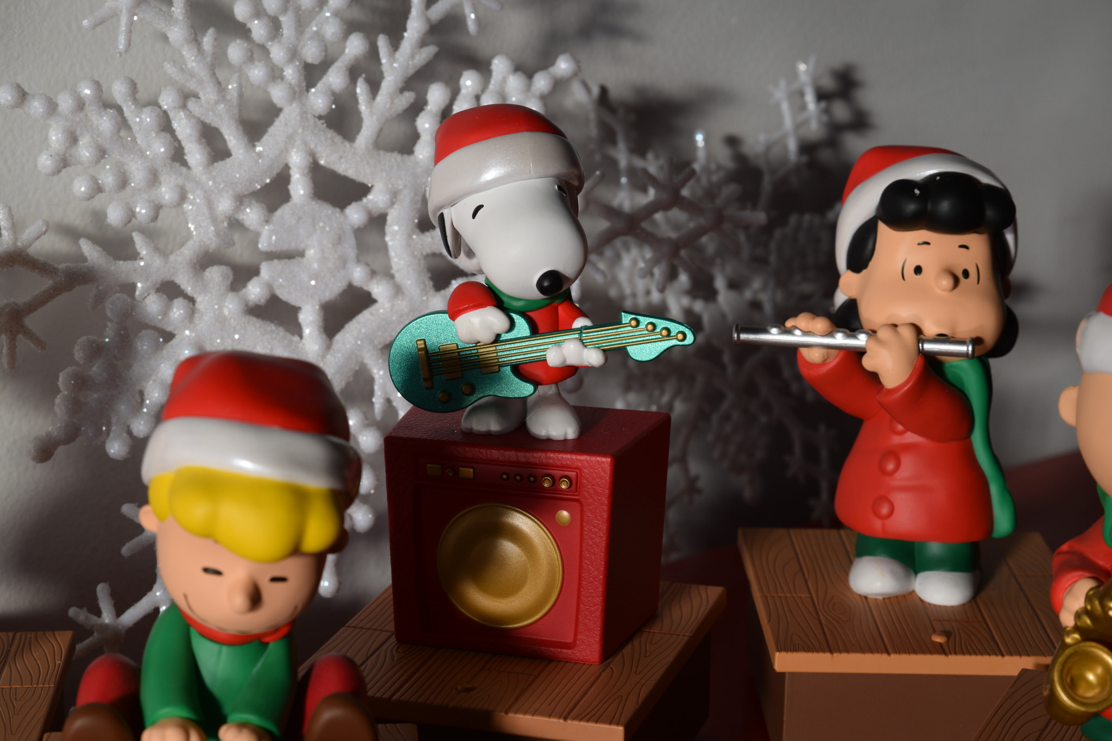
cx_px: 556
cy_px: 370
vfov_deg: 13.0
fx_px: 3243
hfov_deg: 19.5
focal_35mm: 105
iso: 100
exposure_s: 1/15
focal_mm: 70
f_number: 11
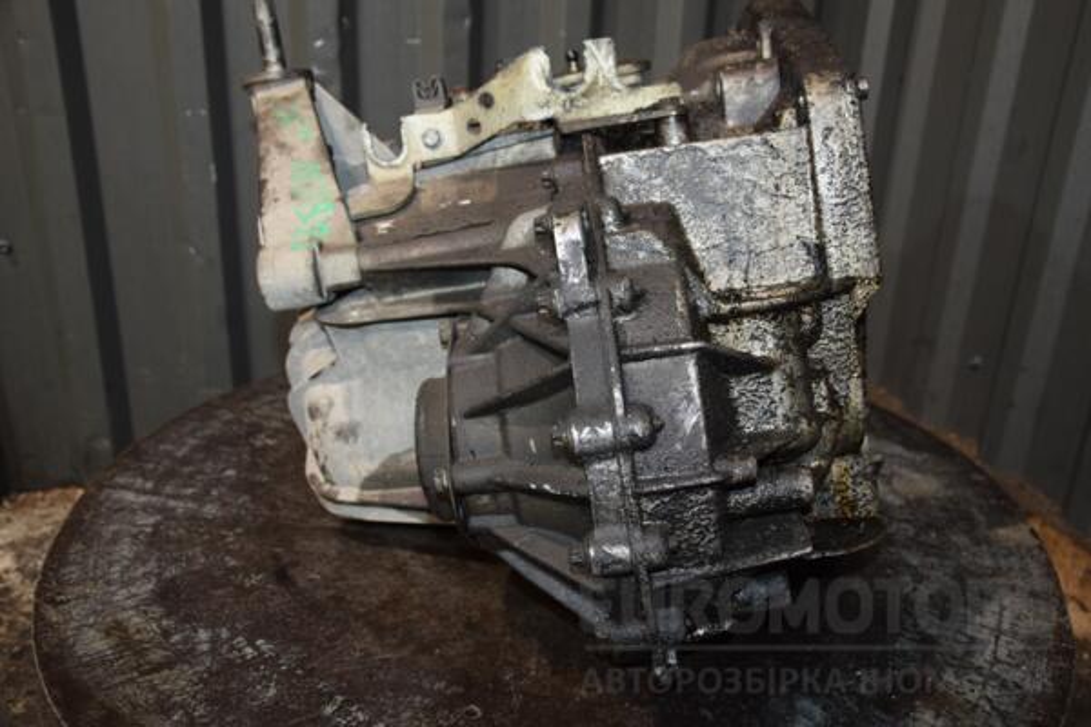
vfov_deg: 40.0
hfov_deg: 57.2
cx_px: 546
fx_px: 1000
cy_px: 364
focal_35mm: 33
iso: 800
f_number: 5
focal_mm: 22
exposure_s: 1/60
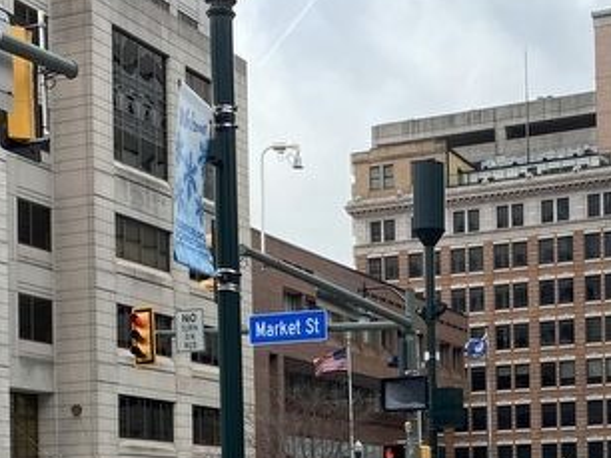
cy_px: 508
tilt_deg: +2.6
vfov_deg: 20.5
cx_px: 493
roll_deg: +0.7
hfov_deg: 28.0
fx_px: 1199
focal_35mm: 68
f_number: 1.8
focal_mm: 4.25
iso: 32
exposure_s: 1/414
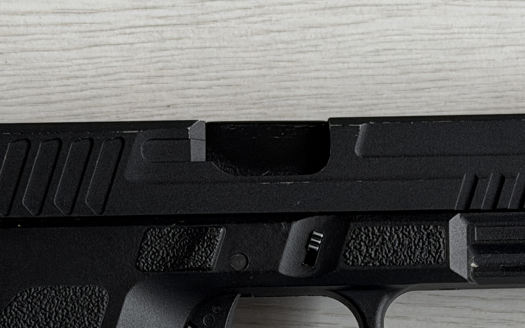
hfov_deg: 13.3
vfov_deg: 8.3
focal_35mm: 157
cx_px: 256
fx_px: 2246
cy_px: 333
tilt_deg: -87.8
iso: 80
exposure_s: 1/121
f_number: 1.78
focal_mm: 6.76
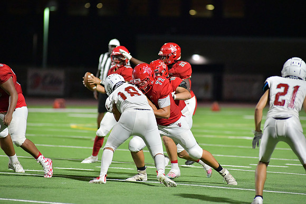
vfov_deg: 4.6
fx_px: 2550
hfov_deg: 6.9
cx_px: 153
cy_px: 102
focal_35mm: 300
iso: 9000
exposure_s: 1/1250
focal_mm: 300
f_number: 4
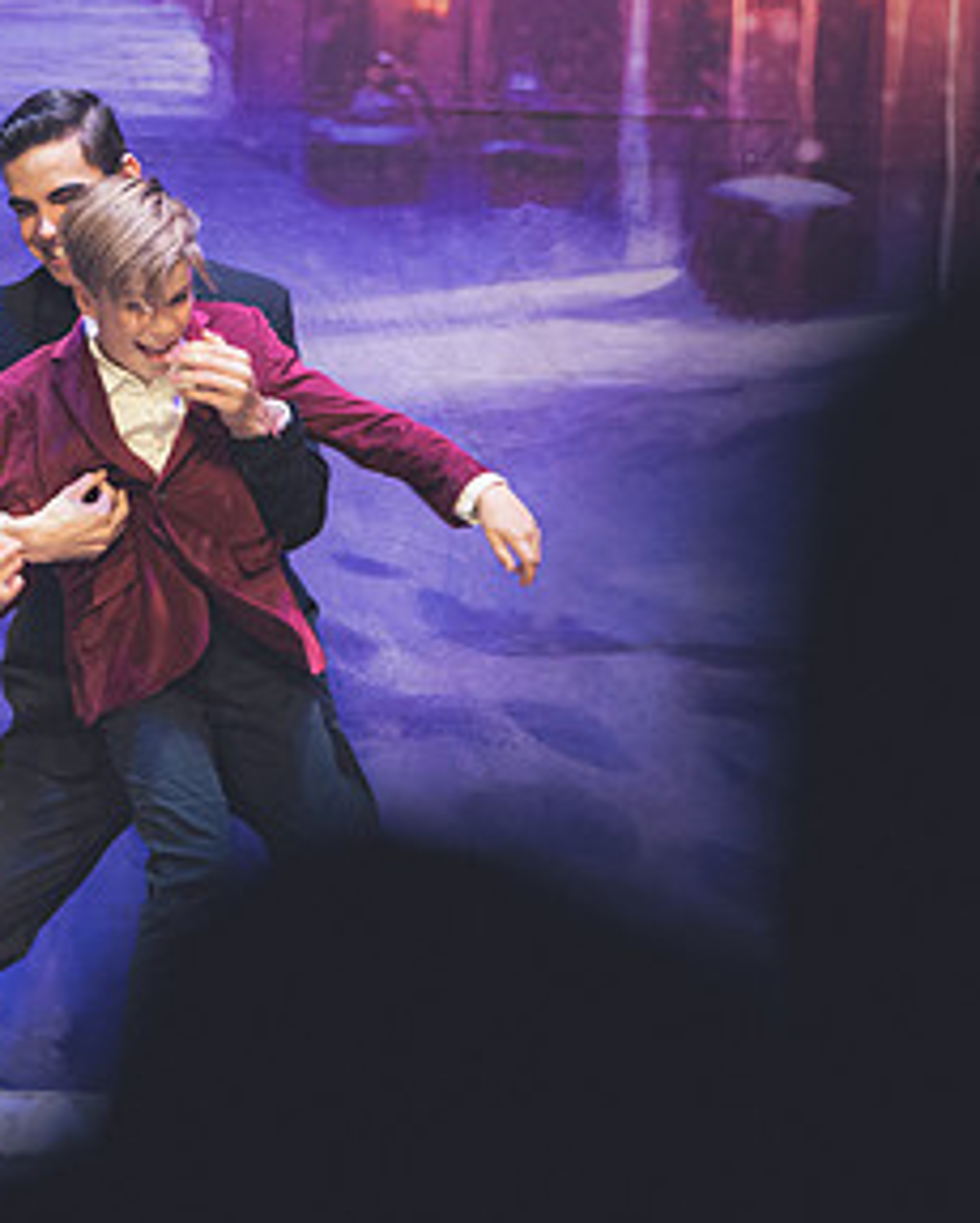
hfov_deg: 2.7
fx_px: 20571
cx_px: -226
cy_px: 430
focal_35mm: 568
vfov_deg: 3.4
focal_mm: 200
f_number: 2.8
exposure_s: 1/320
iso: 1100
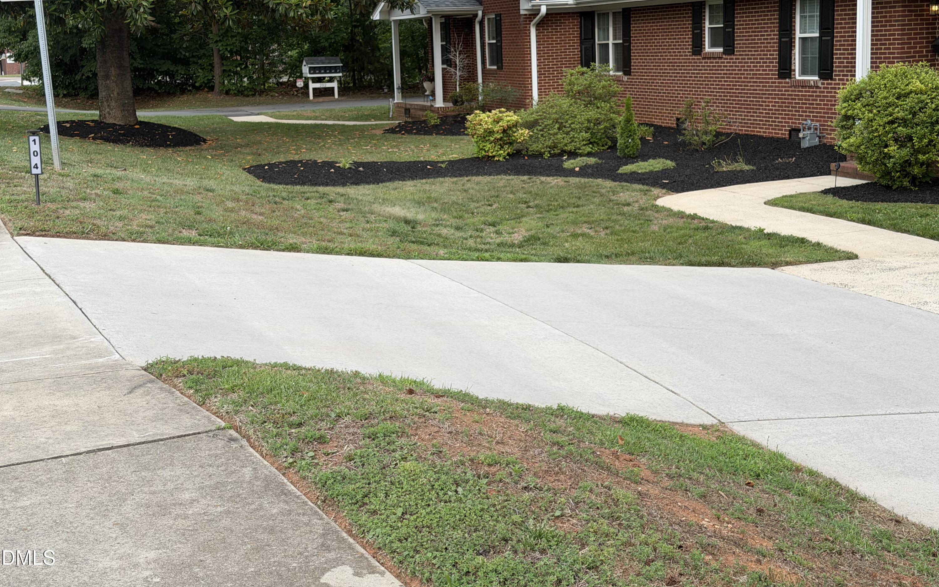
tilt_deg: -8.7
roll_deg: +2.2
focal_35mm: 51
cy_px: 237
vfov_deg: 25.3
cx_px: 470
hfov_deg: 39.6
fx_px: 1305
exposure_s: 1/819
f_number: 1.78
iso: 64
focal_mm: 6.76
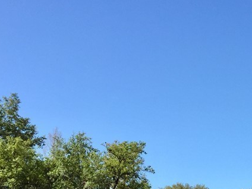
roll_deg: +0.2
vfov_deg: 19.9
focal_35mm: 70
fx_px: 510
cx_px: 292
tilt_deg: +1.9
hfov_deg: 25.3
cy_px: 216
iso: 32
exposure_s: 1/1883
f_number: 2.2
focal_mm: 4.15
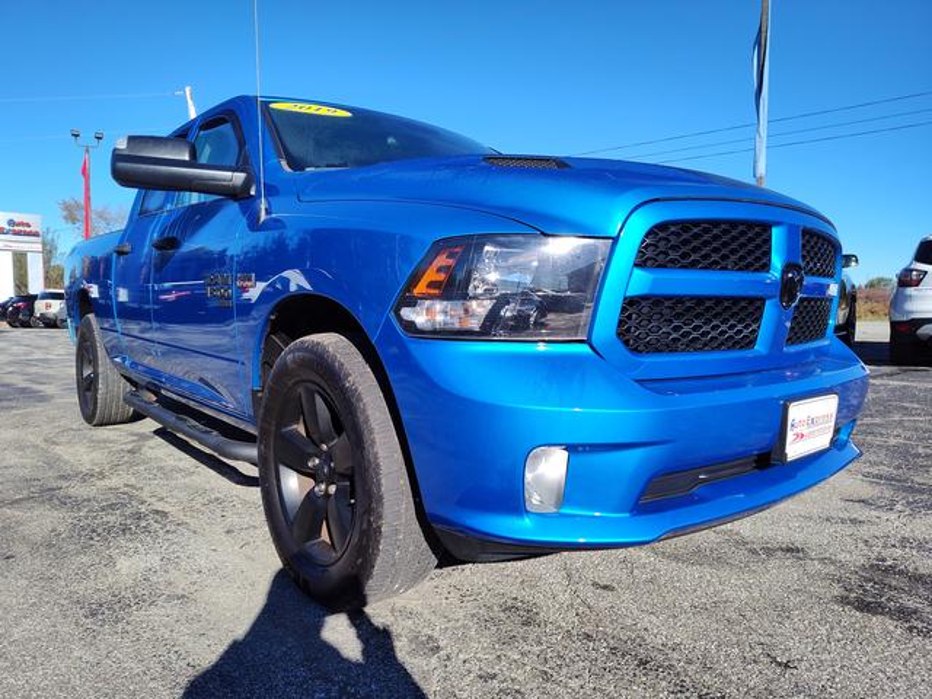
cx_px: 466
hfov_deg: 73.9
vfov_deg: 58.9
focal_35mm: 23
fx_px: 619
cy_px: 350
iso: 100
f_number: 1.88
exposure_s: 1/2150
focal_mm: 5.56
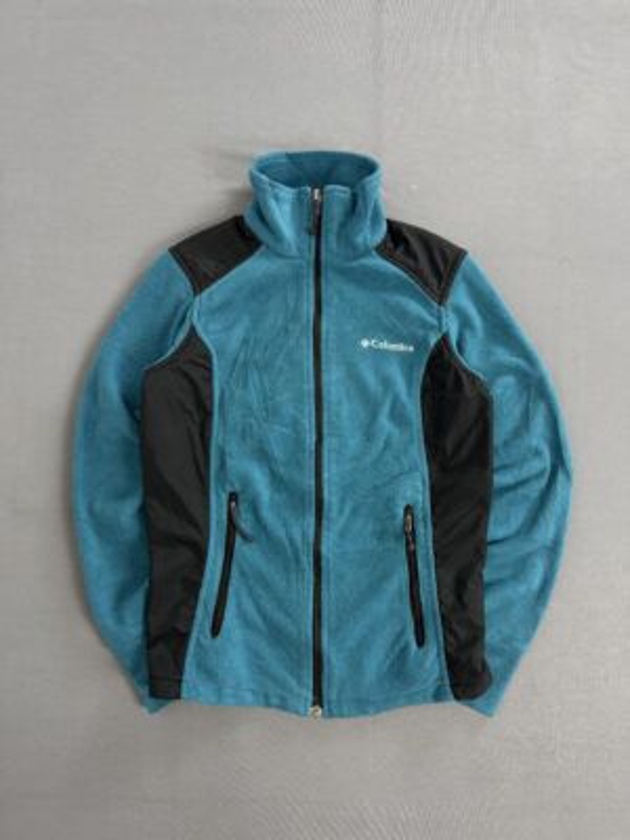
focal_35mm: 24
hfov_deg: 56.8
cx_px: 315
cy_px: 420
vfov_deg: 71.6
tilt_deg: -85.0
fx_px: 582
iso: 160
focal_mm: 6.76
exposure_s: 1/60
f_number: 1.78
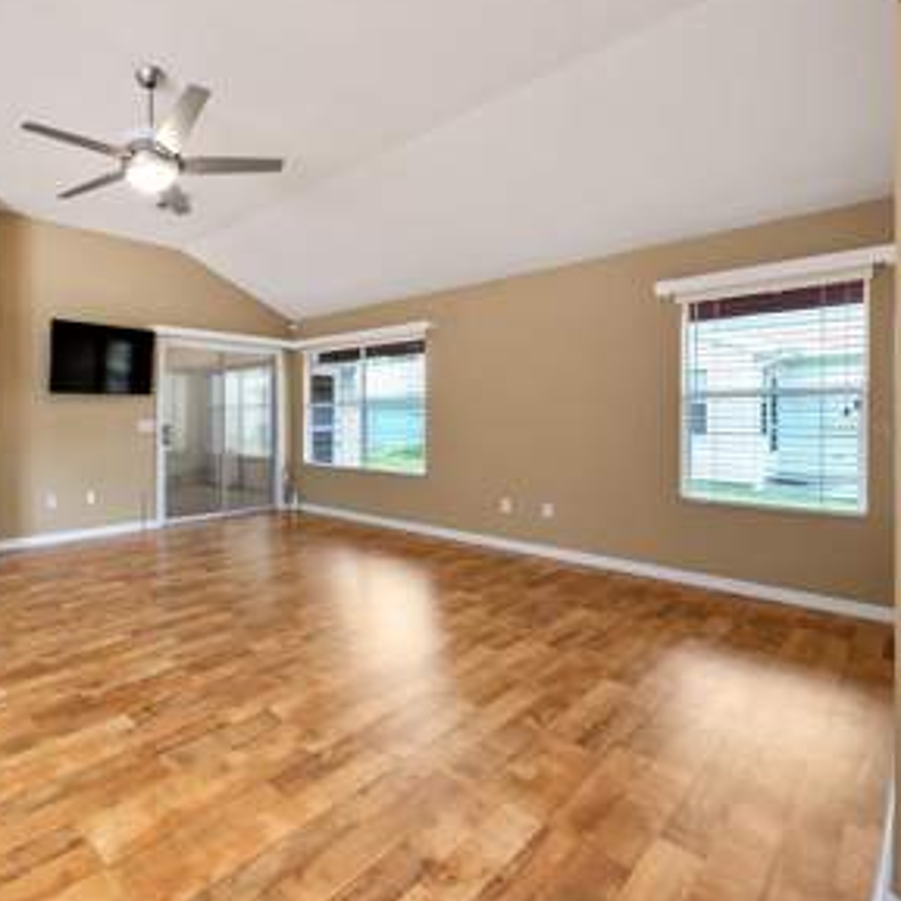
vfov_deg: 83.9
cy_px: 427
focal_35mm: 17
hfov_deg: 73.4
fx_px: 501
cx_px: 156
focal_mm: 12
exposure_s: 1/5
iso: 200
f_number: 7.1
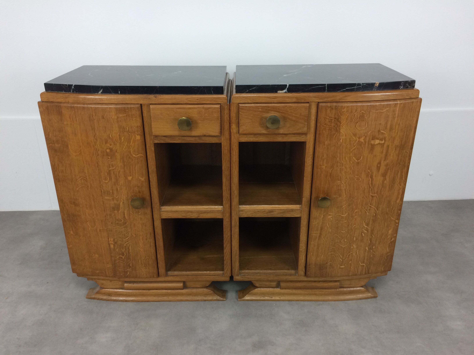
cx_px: 237
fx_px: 397
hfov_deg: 61.7
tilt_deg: -23.7
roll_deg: -0.2
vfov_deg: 48.2
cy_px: 178
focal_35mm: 29
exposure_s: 1/33
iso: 50
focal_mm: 4.15
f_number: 2.2
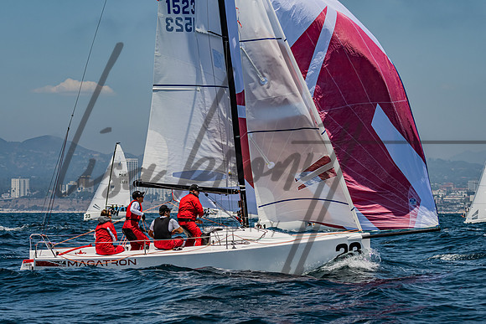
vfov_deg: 8.2
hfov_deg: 12.2
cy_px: 208
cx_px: 233
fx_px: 2274
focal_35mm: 168
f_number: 6.3
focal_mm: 125
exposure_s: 1/2000
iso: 400
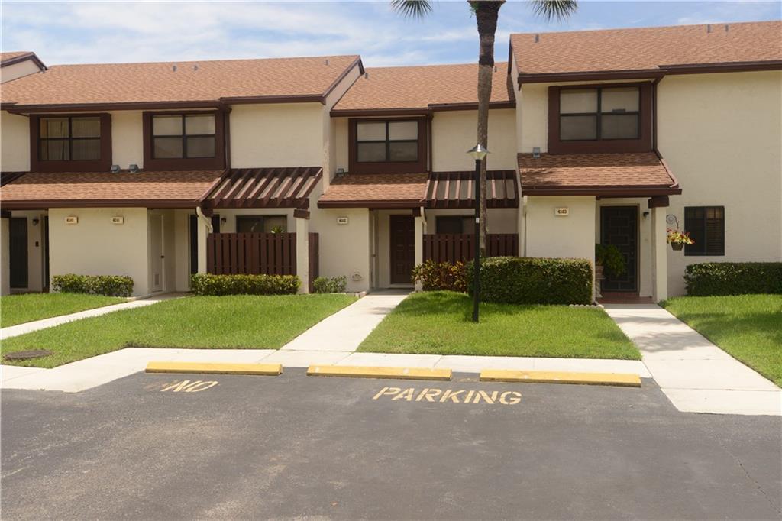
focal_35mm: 35
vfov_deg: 37.8
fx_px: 760
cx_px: 391
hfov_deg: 54.4
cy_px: 260
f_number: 8
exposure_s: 1/100
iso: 100
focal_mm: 35
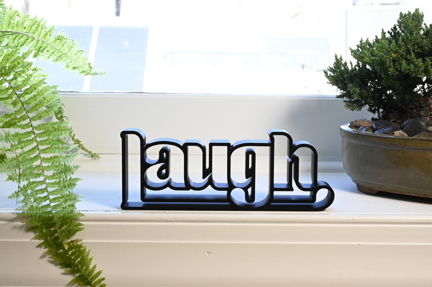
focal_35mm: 70
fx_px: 839
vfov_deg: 19.4
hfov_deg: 28.9
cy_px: 144
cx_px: 216
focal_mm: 70
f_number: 18
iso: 4000
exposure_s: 1/125
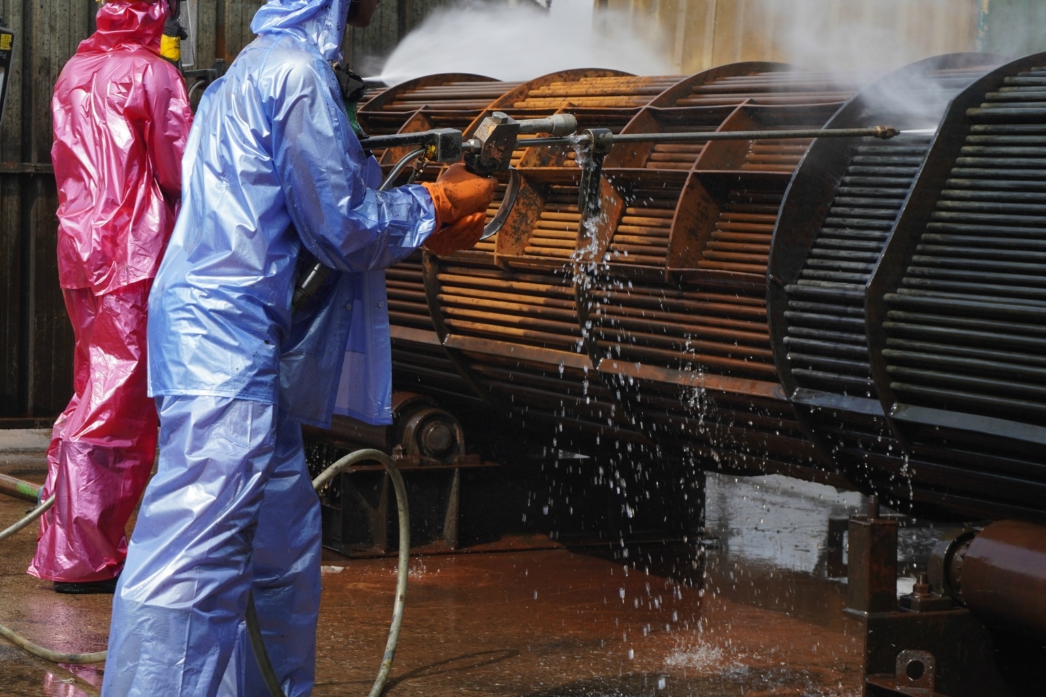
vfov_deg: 18.2
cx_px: 523
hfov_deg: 27.0
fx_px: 2179
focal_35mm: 75
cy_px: 348
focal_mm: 50
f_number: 7.1
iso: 100
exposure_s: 1/250
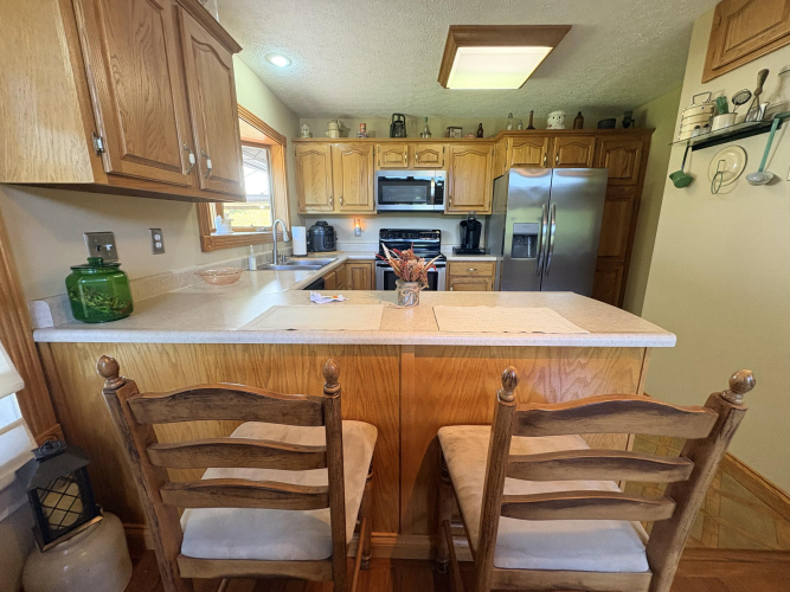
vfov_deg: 85.7
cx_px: 395
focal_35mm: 14
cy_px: 296
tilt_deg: -12.6
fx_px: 319
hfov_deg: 102.1
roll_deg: -0.1
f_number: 2.2
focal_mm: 2.22
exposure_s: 1/60
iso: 200
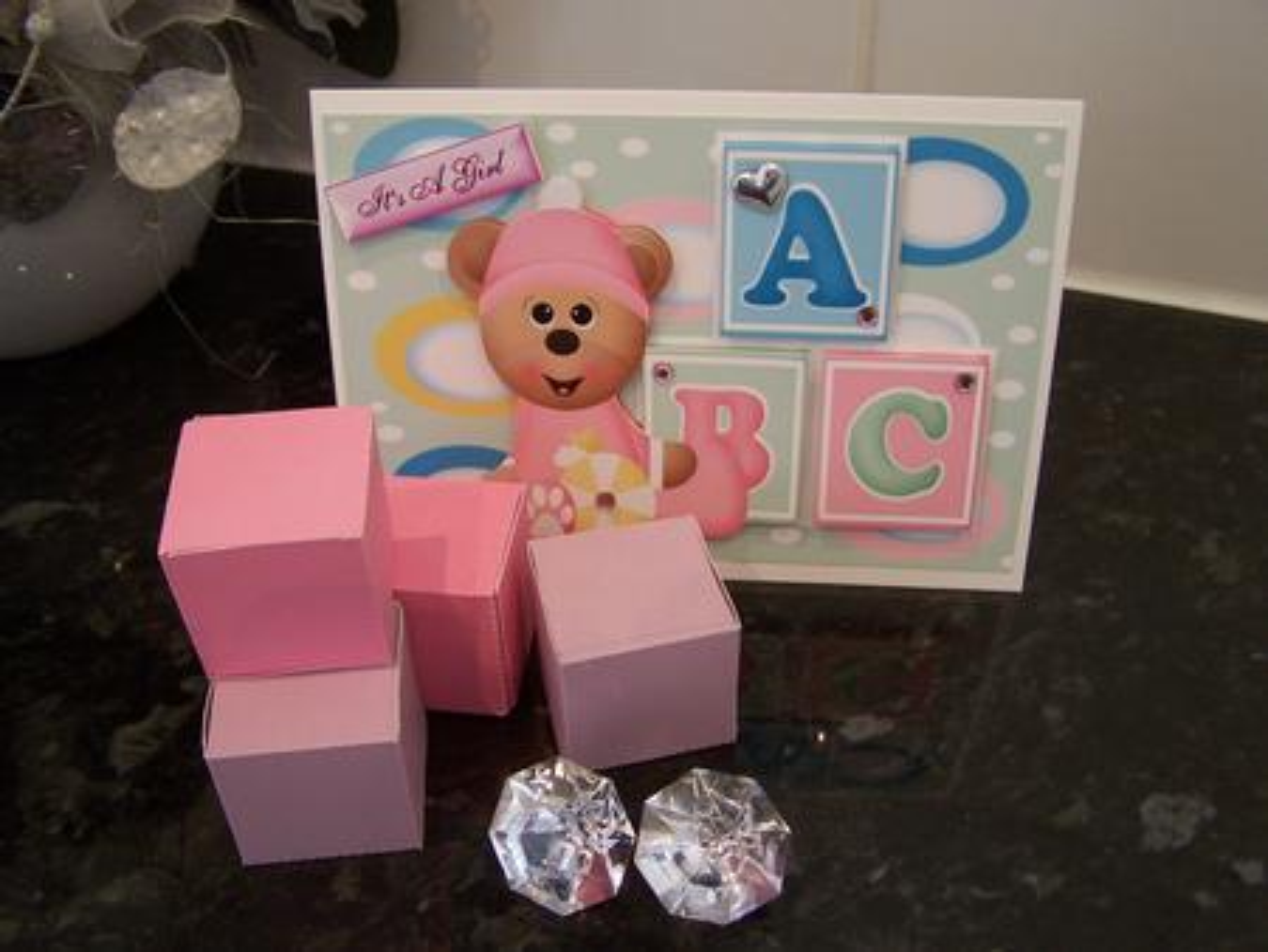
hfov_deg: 49.0
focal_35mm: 38
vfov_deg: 37.8
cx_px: 634
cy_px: 476
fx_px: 1393
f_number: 2.8
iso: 140
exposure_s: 1/20
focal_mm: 6.3
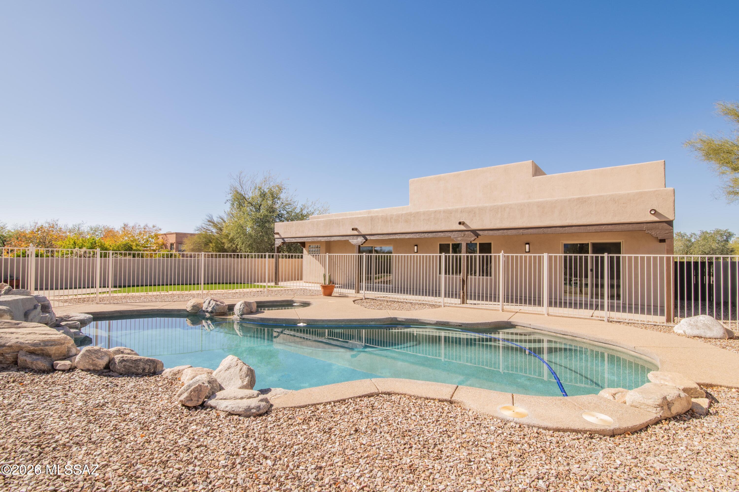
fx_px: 328
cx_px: 370
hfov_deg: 96.8
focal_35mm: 16
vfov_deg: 73.7
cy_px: 246
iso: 200
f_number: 22
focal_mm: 16
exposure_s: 1/50
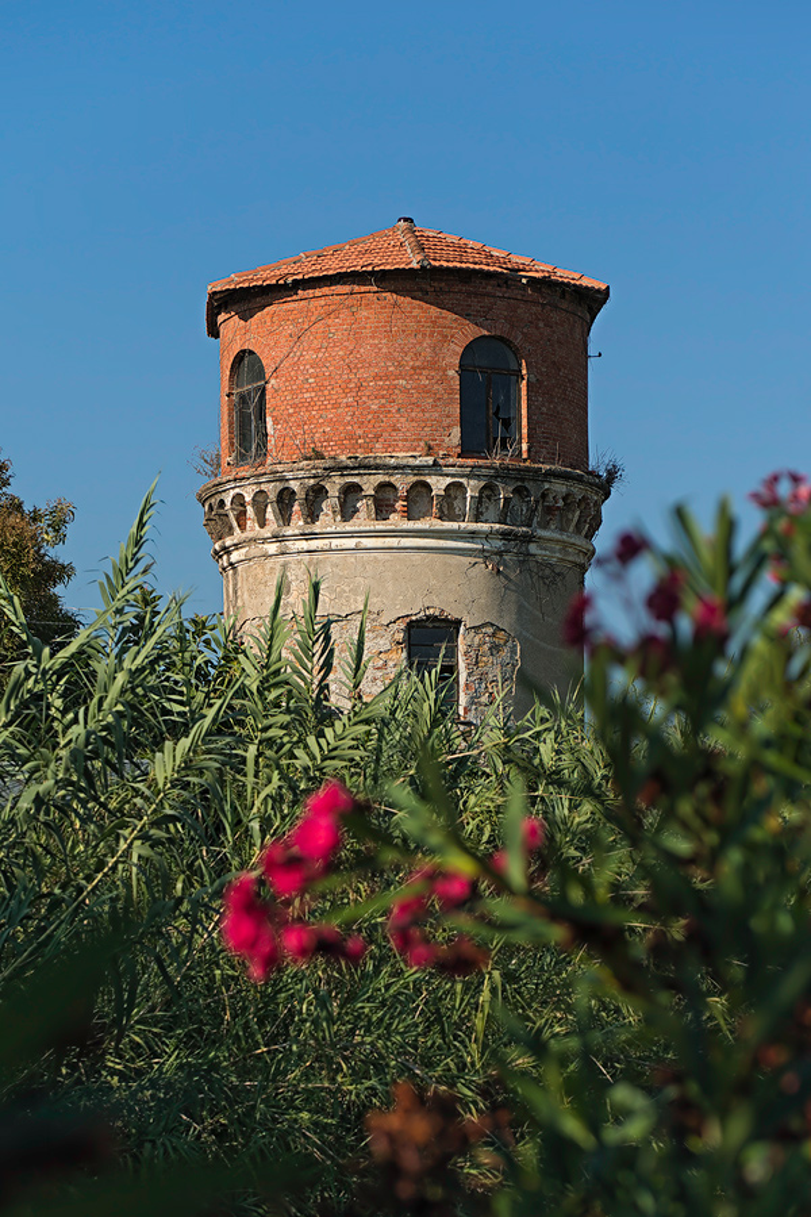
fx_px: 2365
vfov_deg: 28.8
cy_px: 608
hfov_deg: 19.5
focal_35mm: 70
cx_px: 406
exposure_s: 1/3200
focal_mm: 70
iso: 100
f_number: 3.5
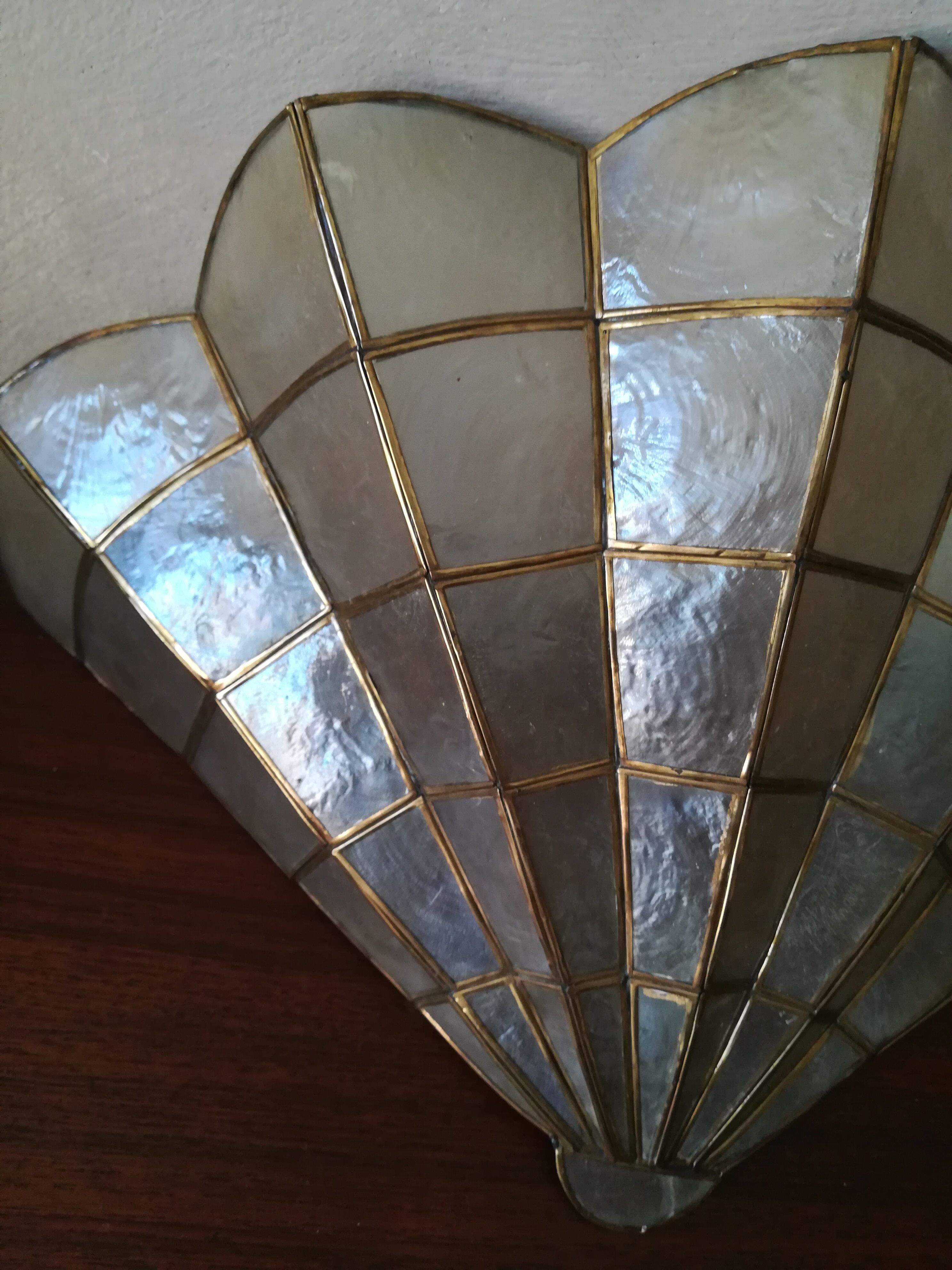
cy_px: 635
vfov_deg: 67.3
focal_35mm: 26
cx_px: 476
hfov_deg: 53.1
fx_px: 953
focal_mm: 3.83
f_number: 2.2
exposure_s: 1/33.3
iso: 250
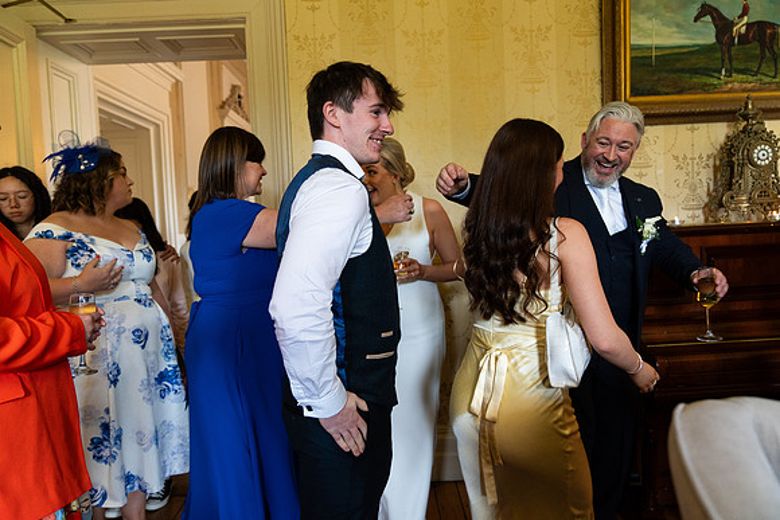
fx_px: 520
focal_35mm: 24
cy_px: 260
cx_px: 390
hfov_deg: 73.7
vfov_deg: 53.2
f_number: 2.8
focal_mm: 24
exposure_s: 1/160
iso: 2500
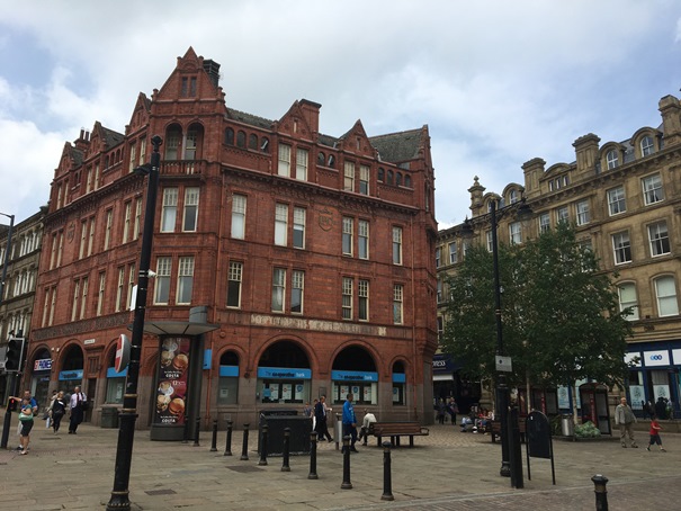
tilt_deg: +14.8
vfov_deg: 48.2
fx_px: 571
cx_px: 340
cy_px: 256
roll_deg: -0.9
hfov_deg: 61.6
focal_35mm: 29
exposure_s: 1/1789
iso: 25
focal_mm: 4.15
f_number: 2.2
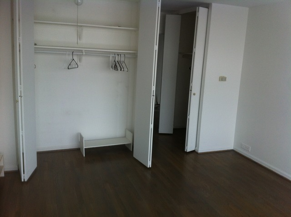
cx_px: 146
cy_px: 108
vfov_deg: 40.6
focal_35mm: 35
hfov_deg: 52.7
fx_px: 294
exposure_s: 1/50
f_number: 2.8
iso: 100
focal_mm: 3.85
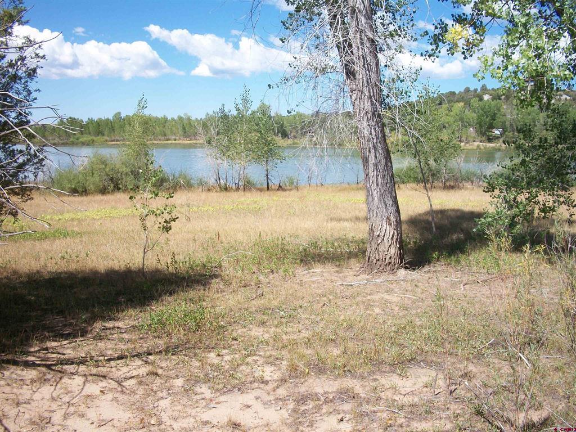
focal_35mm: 35
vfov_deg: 40.7
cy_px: 216
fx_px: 582
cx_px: 288
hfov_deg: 52.6
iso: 80
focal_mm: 6.3
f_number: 5.6
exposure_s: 1/250
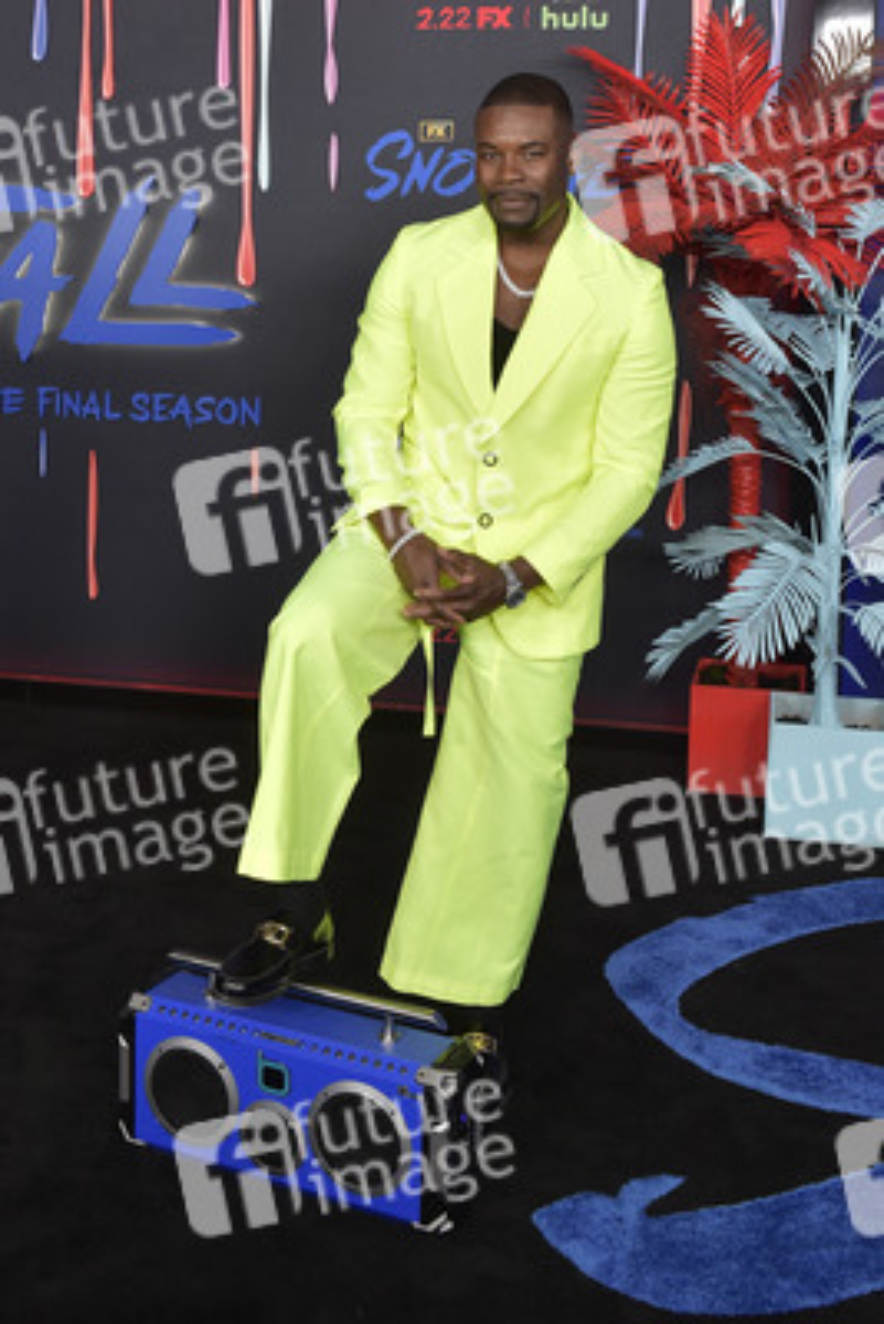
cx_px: 442
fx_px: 1288
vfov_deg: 54.4
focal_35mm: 35
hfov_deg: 37.9
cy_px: 662
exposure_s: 1/250
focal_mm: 35
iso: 2000
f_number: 6.3
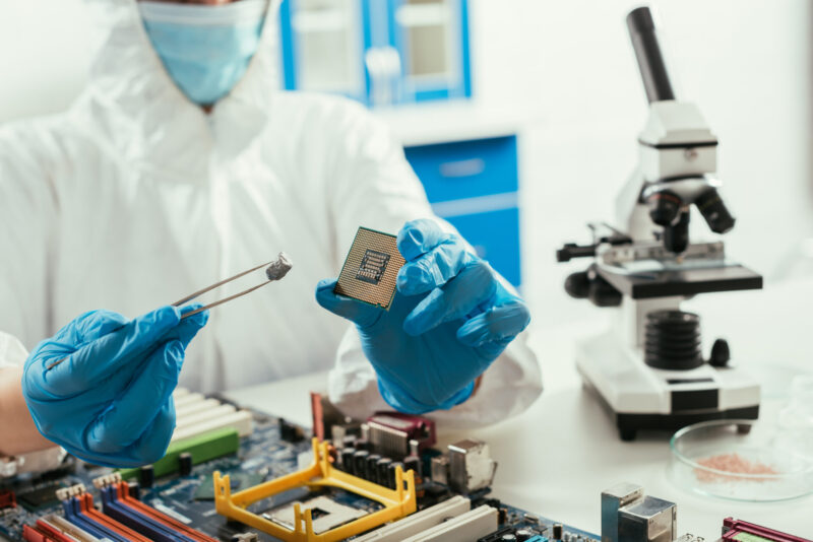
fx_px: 1130
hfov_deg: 39.6
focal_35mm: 50
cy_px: 271
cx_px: 406
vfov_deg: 27.0
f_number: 5
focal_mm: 50
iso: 100
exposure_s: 1/200
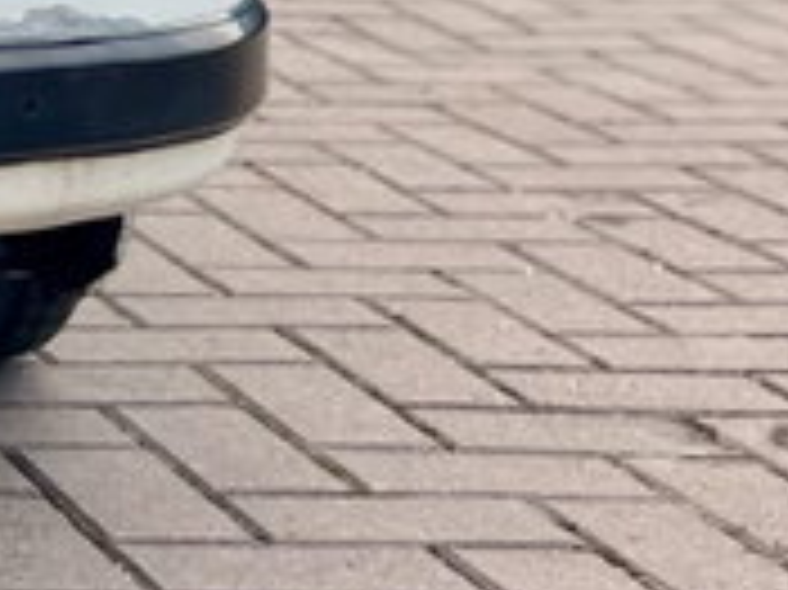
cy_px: -459
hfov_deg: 11.2
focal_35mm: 152
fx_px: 3458
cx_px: -1022
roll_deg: +0.2
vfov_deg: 9.3
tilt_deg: -2.7
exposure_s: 1/743
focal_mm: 5.7
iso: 50
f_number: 1.5
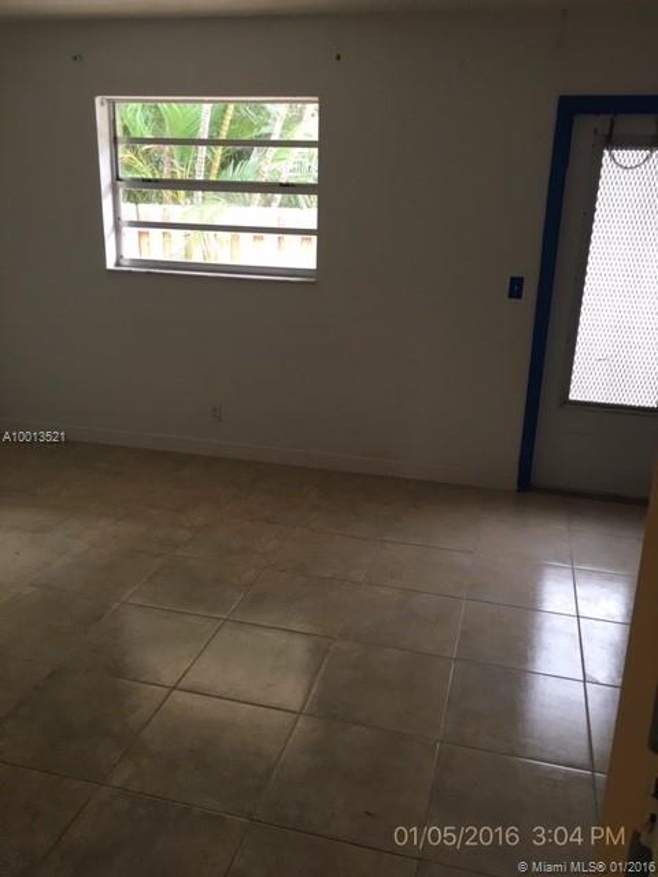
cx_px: 329
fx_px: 735
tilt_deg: -19.3
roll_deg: +0.8
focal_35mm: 29
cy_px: 438
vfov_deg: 61.7
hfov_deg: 48.2
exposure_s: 1/30
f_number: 2.2
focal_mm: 4.15
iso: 40
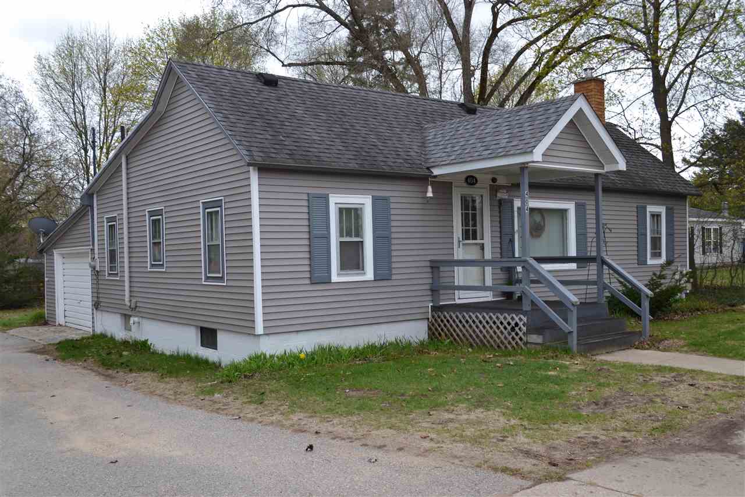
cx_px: 372
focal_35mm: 33
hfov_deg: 57.2
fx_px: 683
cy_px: 248
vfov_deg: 40.0
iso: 100
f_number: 6.3
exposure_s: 1/160
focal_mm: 22
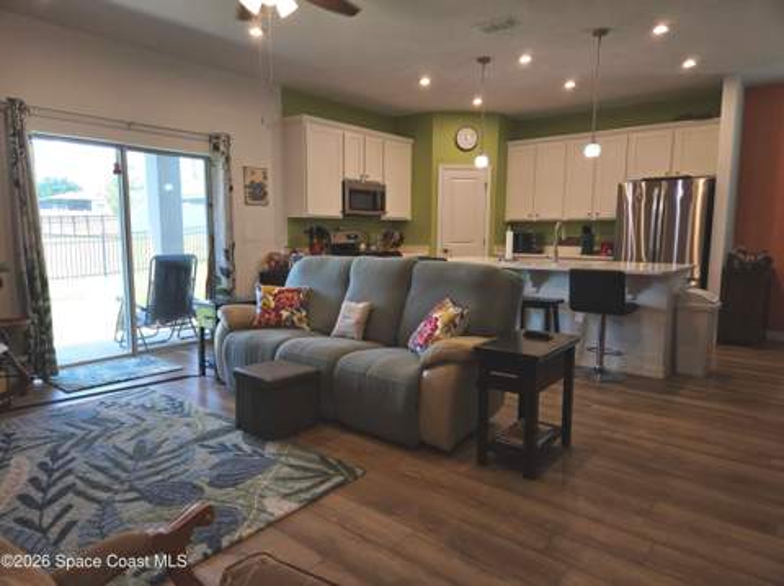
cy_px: 293
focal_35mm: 23
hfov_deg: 74.0
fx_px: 520
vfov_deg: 58.8
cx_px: 392
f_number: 1.8
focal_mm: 5.4
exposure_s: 1/120
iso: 50
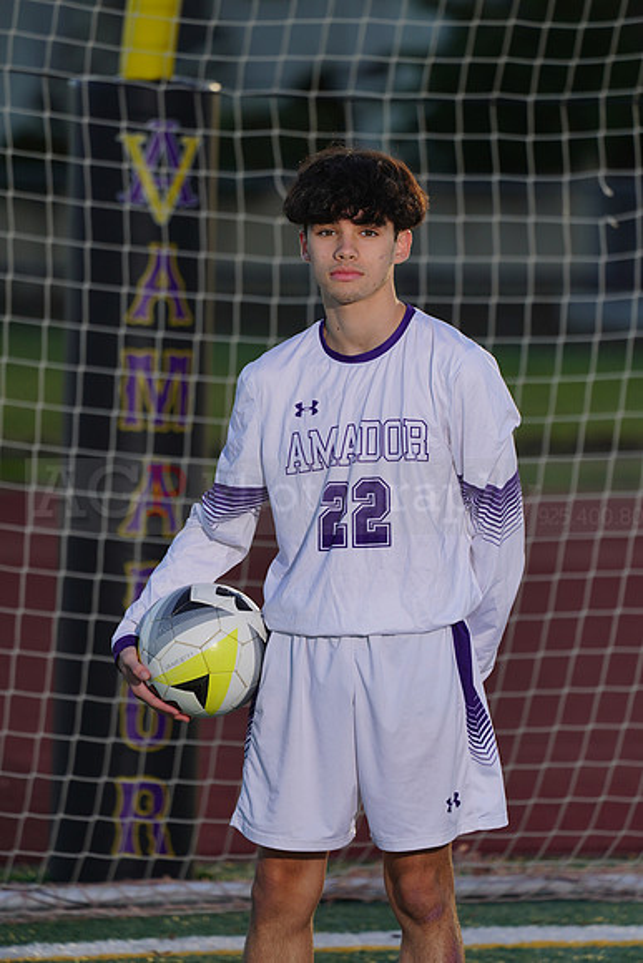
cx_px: 322
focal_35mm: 400
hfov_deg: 3.4
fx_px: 10709
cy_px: 482
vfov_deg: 5.2
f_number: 8
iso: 100
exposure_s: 1/200
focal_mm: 400
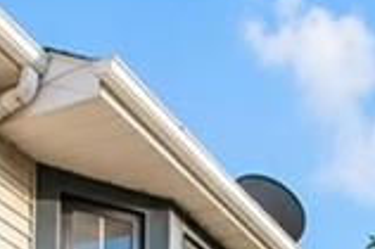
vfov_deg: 10.0
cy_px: 773
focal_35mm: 97
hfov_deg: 19.7
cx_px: 453
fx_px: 1009
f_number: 9
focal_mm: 10
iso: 320
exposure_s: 1/100
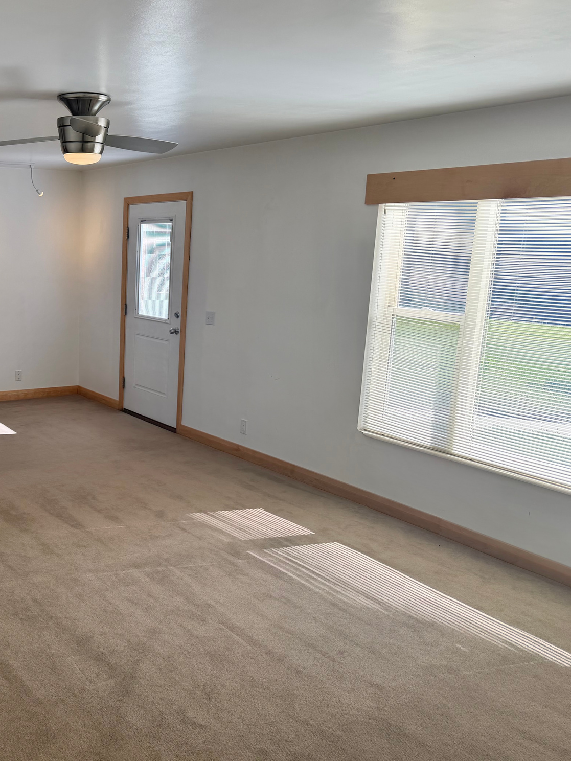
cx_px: 52
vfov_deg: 55.3
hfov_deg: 39.7
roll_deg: +0.2
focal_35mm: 33
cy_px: 381
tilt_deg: -10.8
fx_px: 726
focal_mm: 6.76
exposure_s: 1/665
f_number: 1.78
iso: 80
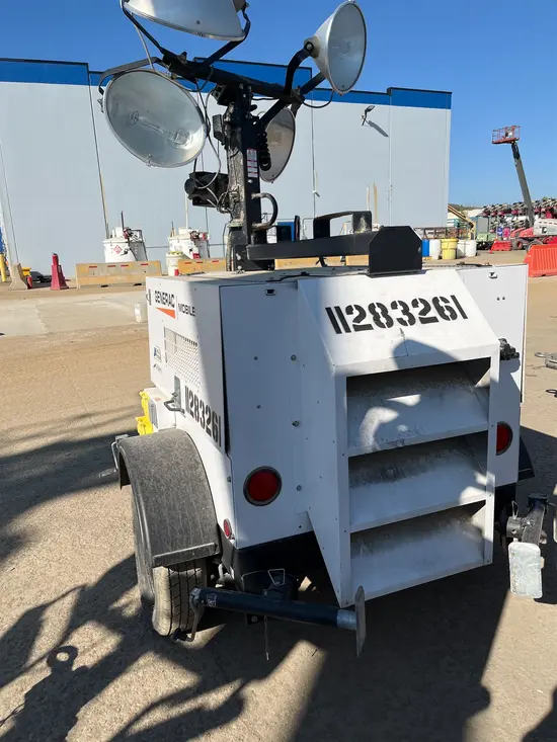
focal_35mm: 26
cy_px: 371
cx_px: 278
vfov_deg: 67.3
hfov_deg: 53.1
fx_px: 558
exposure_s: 1/4854
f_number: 1.6
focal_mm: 5.1
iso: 50
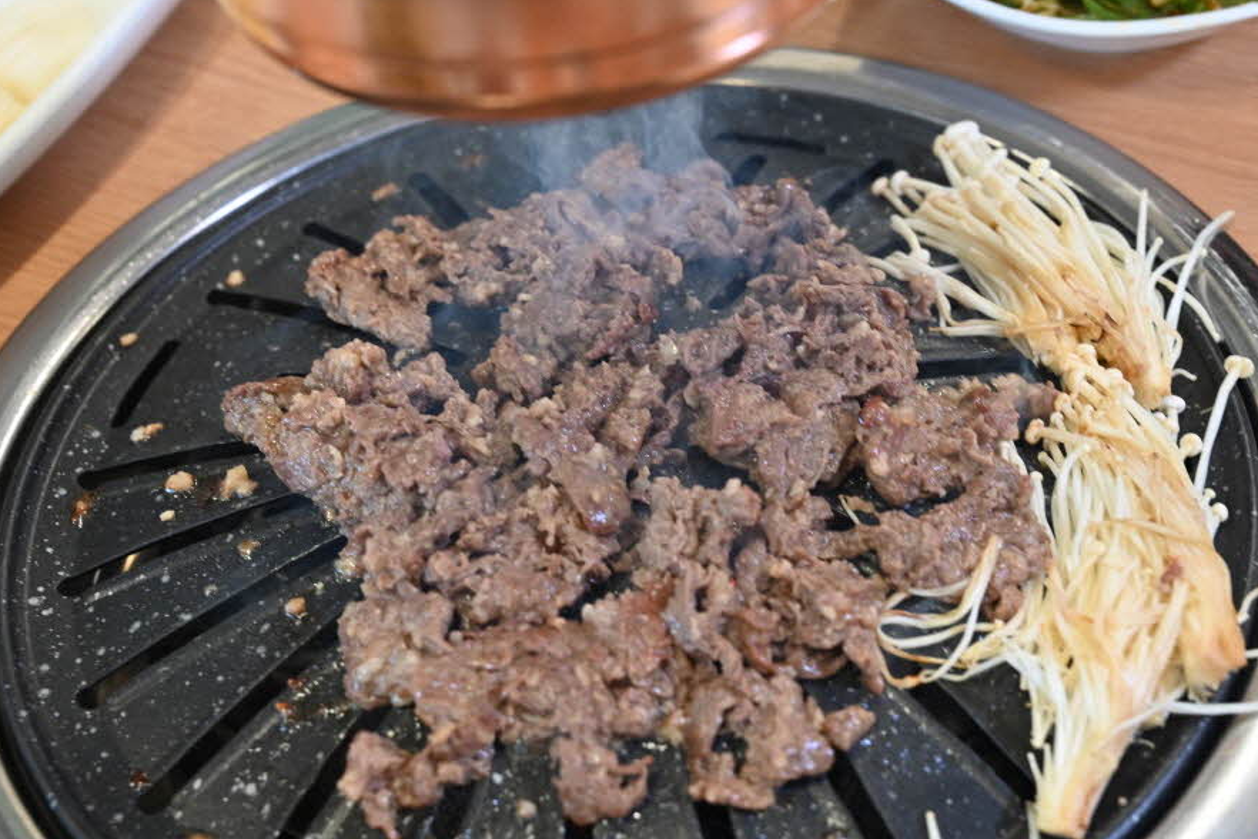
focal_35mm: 51
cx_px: 682
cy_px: 459
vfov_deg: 26.5
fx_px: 1782
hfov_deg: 38.9
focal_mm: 45
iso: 1600
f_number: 5
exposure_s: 1/100
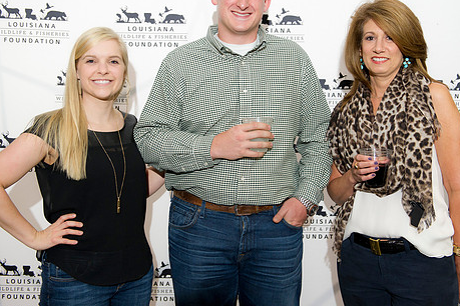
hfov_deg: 41.1
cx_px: 250
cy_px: 115
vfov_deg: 28.0
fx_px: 613
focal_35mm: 48
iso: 800
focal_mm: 38
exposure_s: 1/125
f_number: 3.5
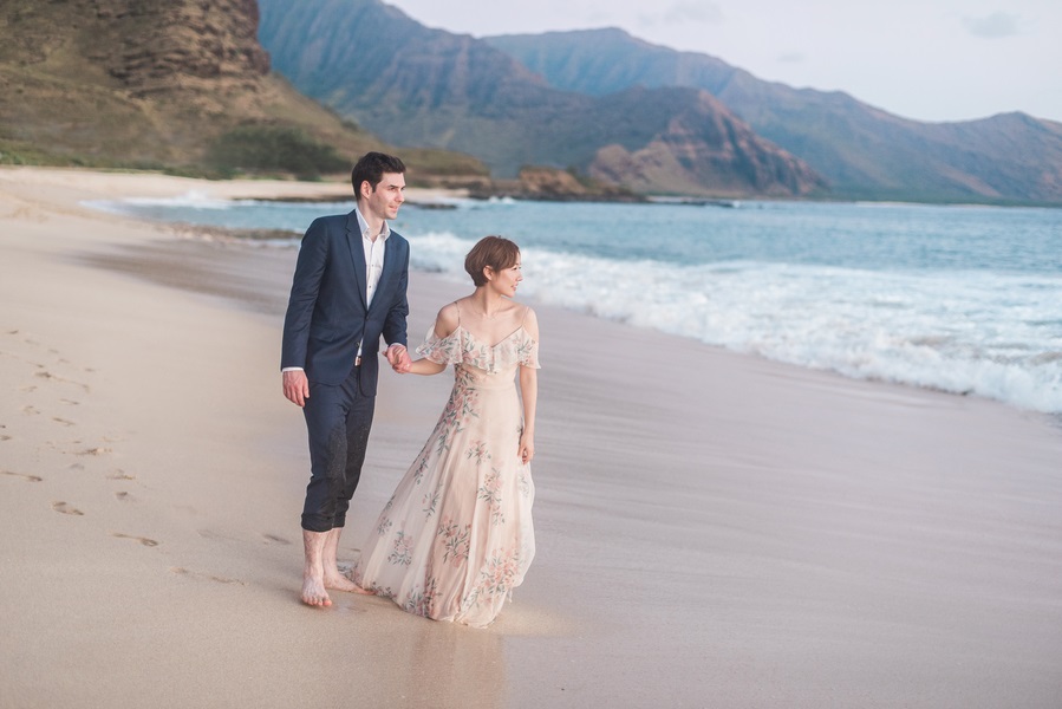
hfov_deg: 39.6
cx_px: 531
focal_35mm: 50
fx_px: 1475
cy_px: 354
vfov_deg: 27.0
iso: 640
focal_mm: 50
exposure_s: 1/250
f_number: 2.2
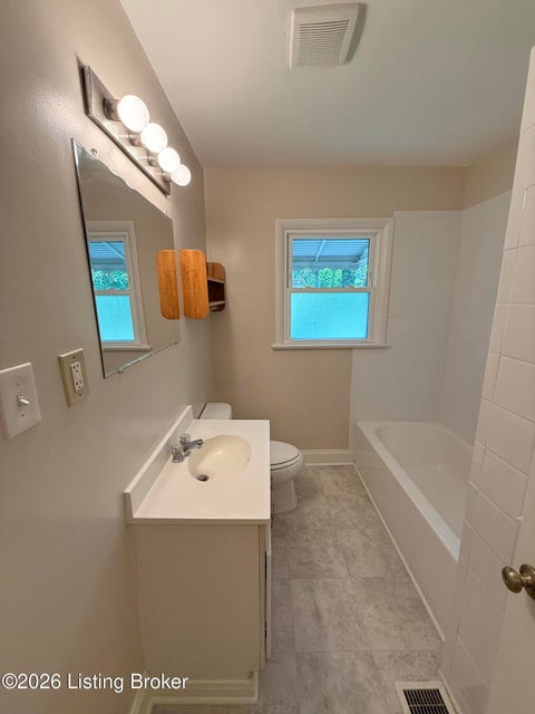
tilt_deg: -10.9
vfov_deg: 102.1
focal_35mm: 14
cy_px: 357
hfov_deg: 85.7
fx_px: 288
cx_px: 268
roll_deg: -0.3
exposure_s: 1/120
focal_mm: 2.22
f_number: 2.2
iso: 160
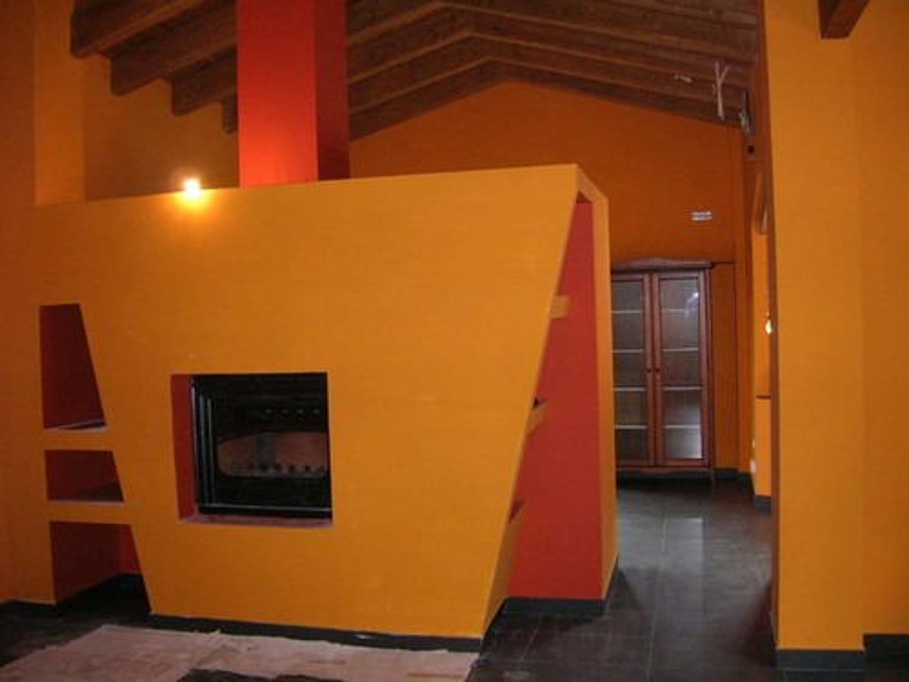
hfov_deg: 54.0
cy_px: 341
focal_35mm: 34
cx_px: 454
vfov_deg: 41.8
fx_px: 893
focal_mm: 5.7
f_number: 2.9
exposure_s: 1/60.1
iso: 200
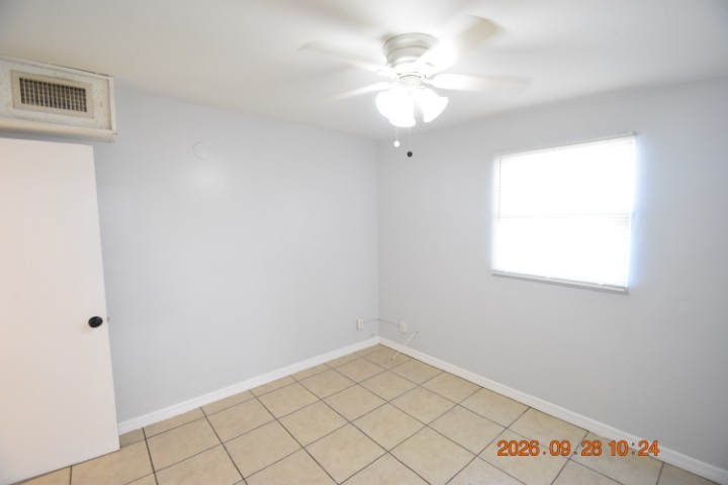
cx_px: 364
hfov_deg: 100.4
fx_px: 303
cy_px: 242
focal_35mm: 15
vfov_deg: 77.3
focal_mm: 10
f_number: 3.5
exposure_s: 1/60
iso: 1600
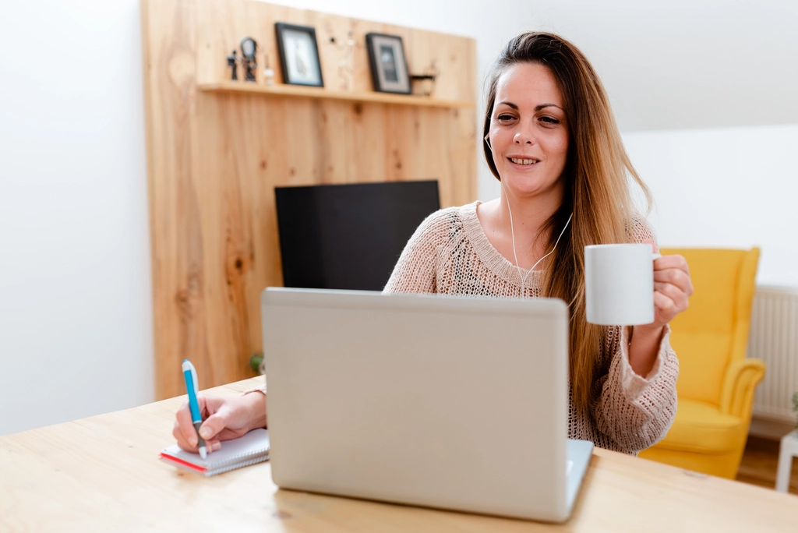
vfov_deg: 37.9
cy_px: 266
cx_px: 399
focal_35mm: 35
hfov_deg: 54.4
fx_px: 776
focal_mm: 35
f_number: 2
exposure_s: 1/500
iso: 250
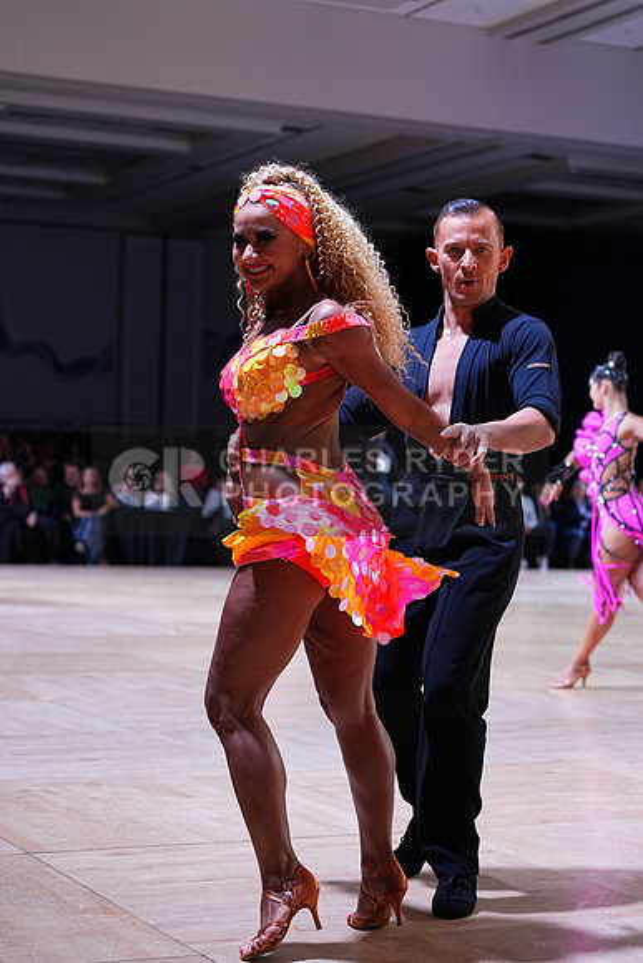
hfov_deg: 19.5
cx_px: 322
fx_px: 1874
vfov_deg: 28.8
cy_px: 482
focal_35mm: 70
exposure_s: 1/500
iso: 2500
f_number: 4
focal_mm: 70
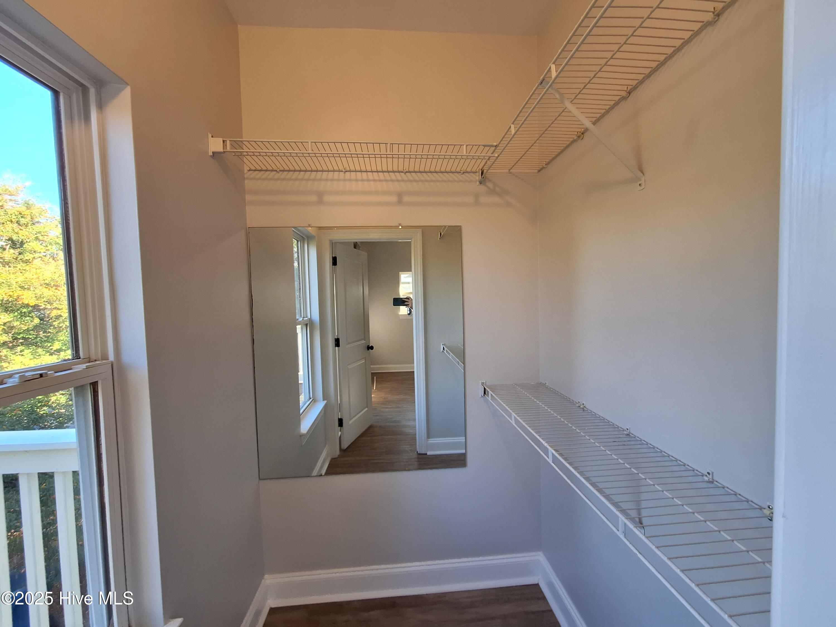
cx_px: 418
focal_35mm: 13
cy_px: 314
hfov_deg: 106.2
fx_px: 314
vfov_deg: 89.9
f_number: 2.2
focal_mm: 1.74
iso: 64
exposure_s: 1/120
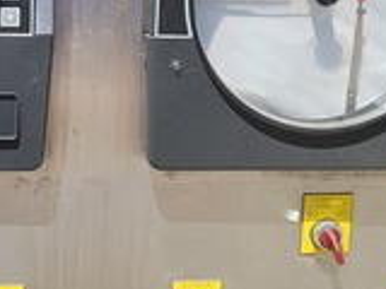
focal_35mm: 78
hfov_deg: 24.3
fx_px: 870
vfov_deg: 18.7
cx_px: 34
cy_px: 46
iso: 40
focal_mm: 5.4
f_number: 1.8
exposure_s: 1/1554
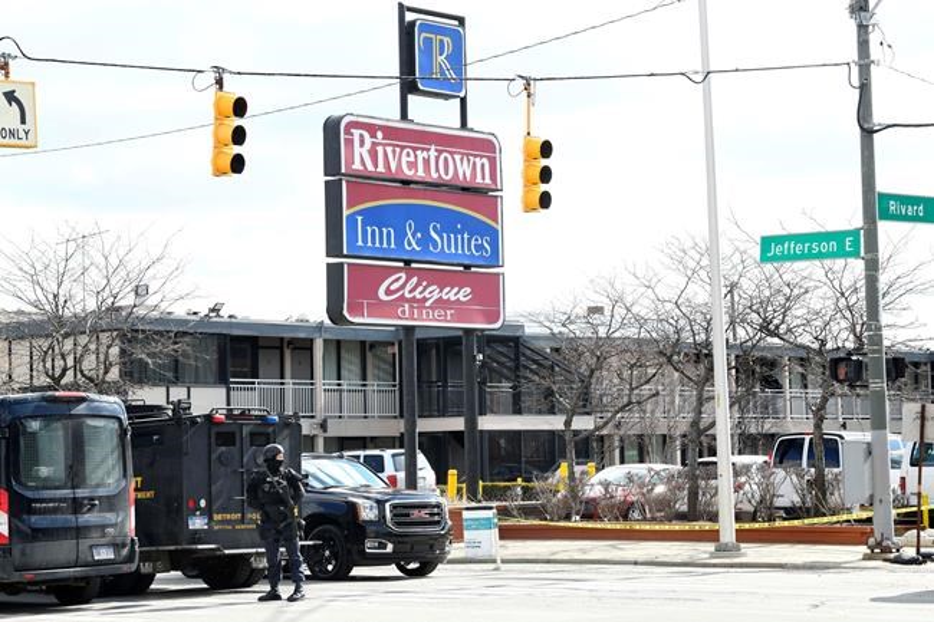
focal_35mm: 86
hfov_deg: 23.7
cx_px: 467
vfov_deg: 15.9
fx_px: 2231
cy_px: 311
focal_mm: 86
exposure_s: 1/320
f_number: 7.1
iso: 320
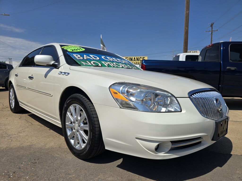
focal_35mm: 23
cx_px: 121
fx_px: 161
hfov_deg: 73.9
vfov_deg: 58.9
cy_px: 90
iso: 12
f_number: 1.7
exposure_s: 1/1709
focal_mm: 6.3
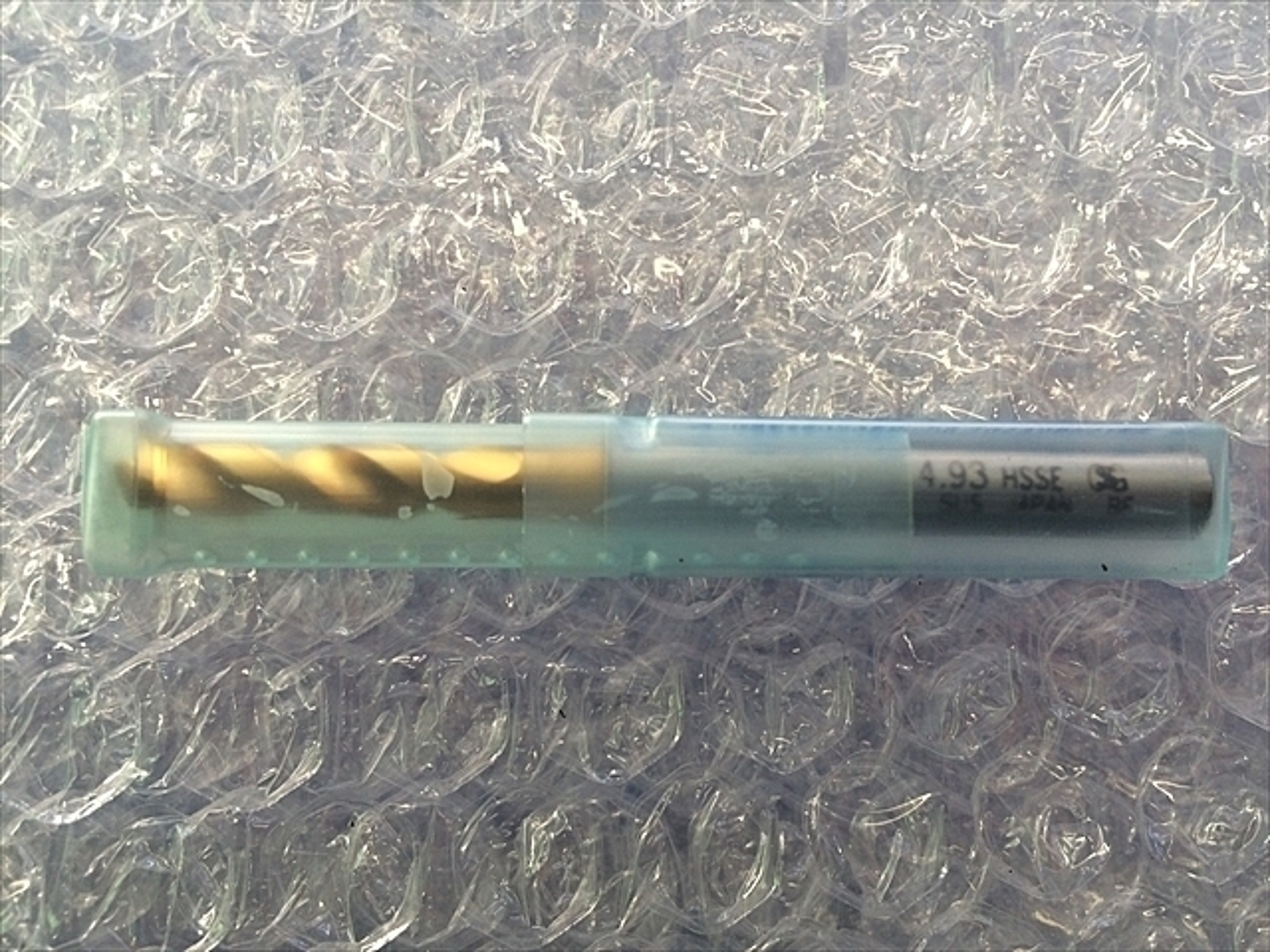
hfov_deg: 61.7
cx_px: 635
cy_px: 476
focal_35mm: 29
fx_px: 1064
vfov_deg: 48.2
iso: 40
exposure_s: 1/60
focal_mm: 4.15
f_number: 2.2
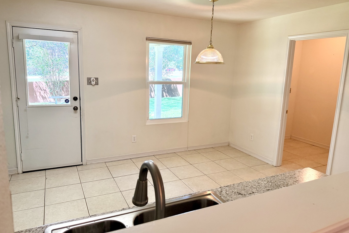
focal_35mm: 25
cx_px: 174
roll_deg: -1.0
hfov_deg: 71.5
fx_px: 242
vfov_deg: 51.3
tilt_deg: -9.4
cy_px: 113
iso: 200
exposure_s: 1/207
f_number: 1.78
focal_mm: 6.76
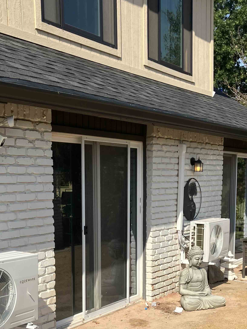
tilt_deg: -7.2
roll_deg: +0.4
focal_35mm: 52
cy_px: 257
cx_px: 115
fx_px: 495
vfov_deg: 35.8
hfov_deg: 28.0
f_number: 1.8
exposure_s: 1/1799
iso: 32
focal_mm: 3.99
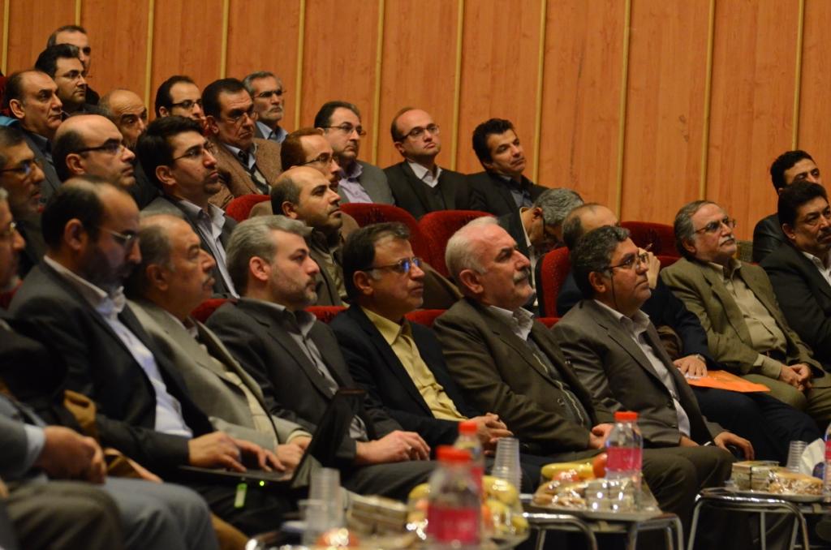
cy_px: 275
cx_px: 416
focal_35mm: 147
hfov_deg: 14.0
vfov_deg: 9.3
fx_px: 3386
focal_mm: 98
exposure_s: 1/50
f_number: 4.5
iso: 4000
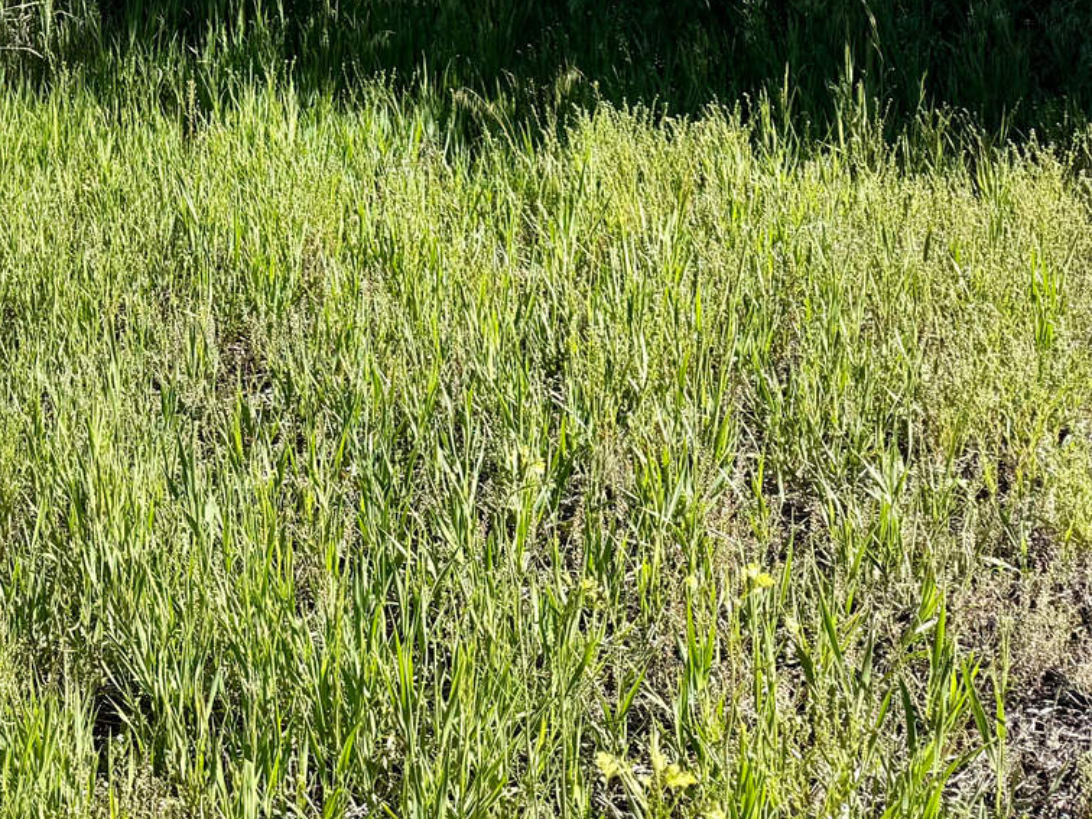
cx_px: -202
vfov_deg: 22.2
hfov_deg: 26.6
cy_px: 123
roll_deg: +1.2
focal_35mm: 65
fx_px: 2050
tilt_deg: -8.7
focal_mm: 6.76
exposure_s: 1/2370
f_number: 1.78
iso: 80
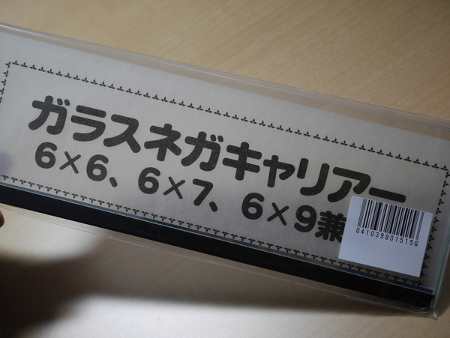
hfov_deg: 35.5
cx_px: 225
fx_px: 703
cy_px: 169
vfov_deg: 27.1
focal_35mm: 54
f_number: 5.3
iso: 400
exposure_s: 1/60
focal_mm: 27
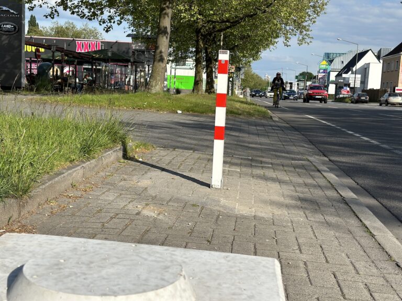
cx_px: 201
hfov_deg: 39.7
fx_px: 557
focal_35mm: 48
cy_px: 150
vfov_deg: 30.3
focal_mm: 6.86
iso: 80
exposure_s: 1/6211
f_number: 1.78
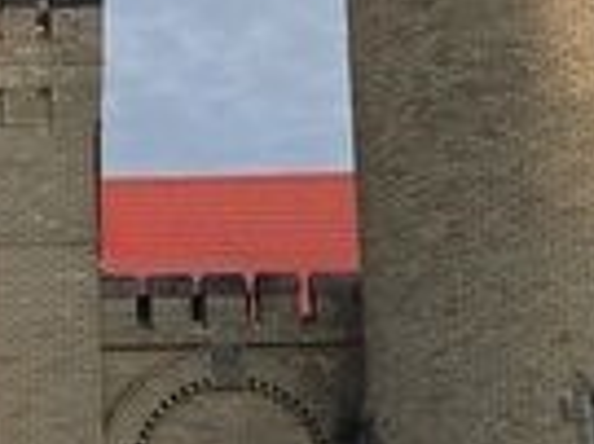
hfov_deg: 14.2
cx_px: -57
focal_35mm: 136
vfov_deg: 10.9
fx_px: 2332
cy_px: 330
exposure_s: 1/1163
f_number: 1.8
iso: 25
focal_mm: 5.4
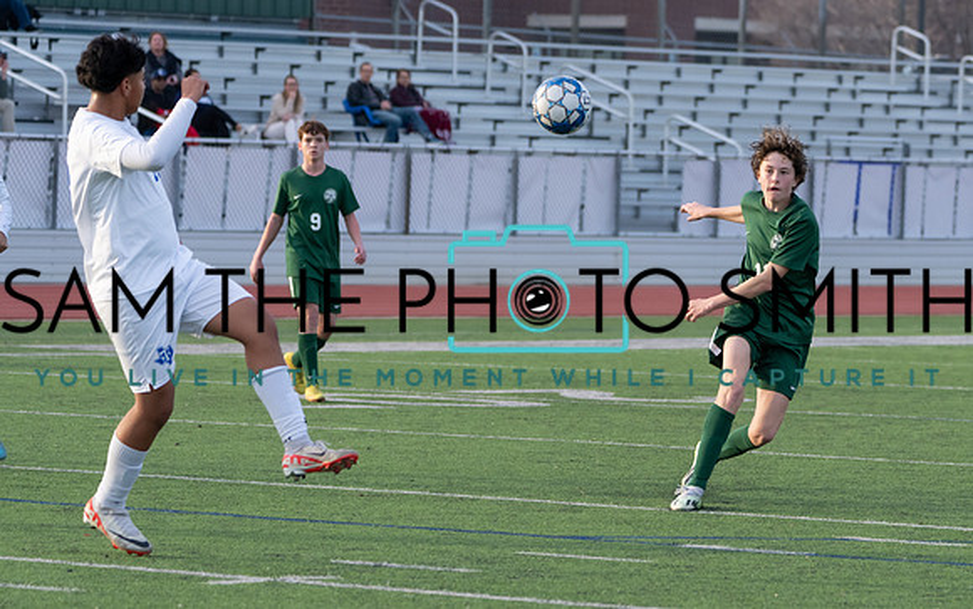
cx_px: 690
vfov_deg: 5.7
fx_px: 6169
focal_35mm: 233
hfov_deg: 9.0
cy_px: 330
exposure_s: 1/1250
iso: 1000
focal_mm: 160
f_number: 5
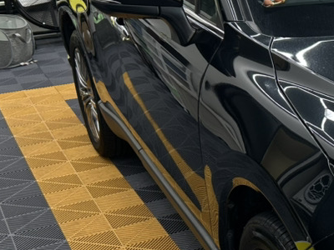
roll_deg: +1.0
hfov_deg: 22.6
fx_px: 753
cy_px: 176
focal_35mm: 78
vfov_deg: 18.8
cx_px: 425
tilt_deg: -24.7
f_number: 1.5
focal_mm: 5.7
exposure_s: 1/120
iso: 80
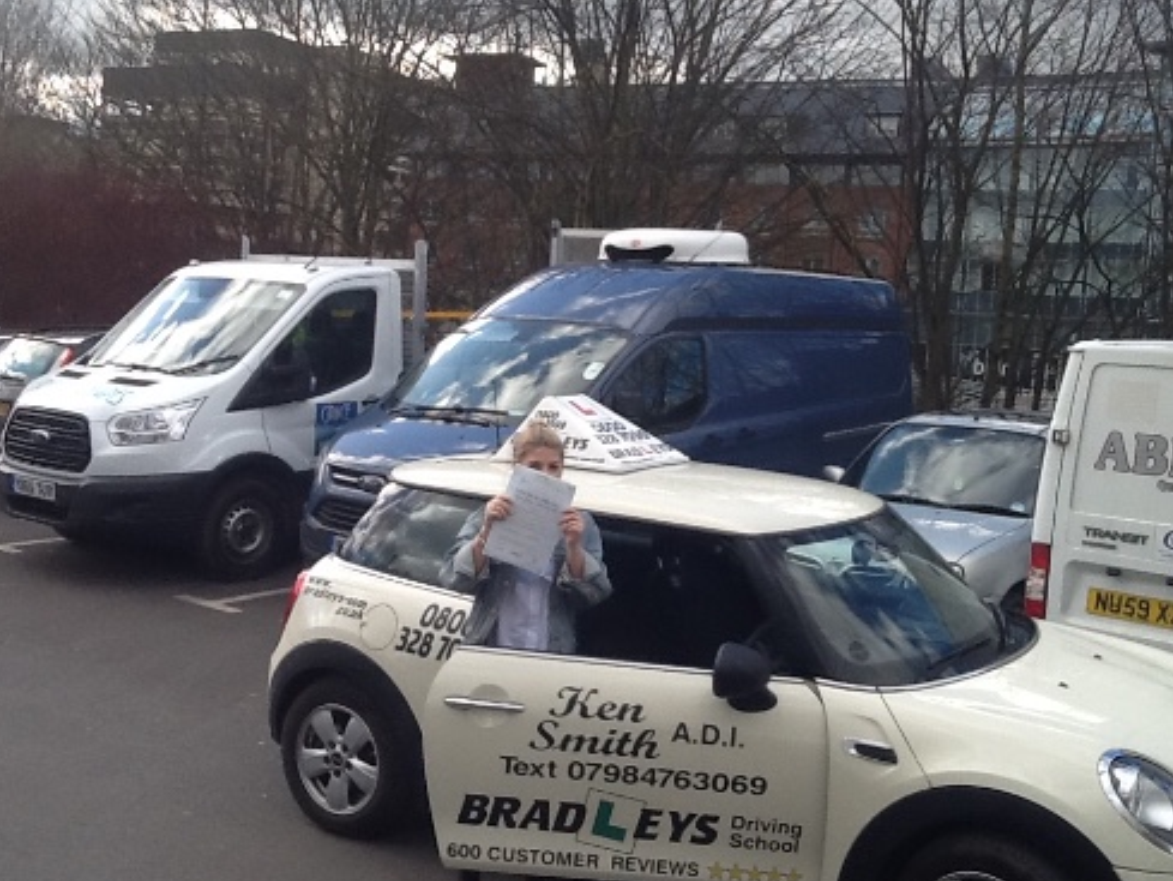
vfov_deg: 32.2
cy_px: 445
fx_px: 1525
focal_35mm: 45
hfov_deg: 42.1
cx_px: 590
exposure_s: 1/382
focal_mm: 2.03
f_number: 2.4
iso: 40
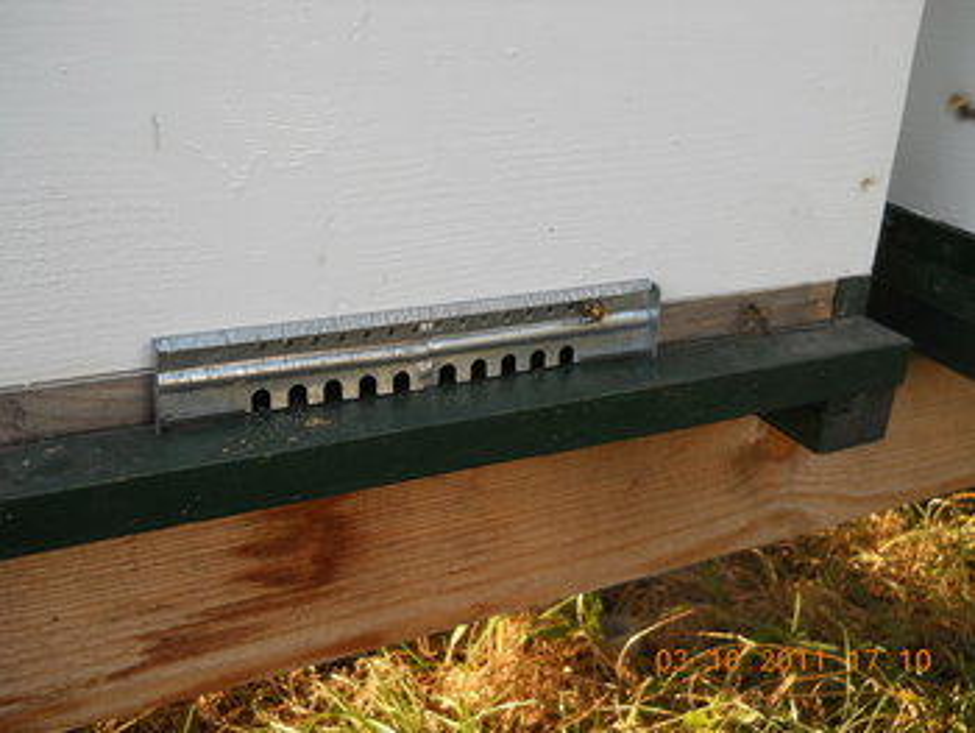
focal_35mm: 41
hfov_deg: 45.7
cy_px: 366
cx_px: 488
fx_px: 1156
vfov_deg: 35.2
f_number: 3.1
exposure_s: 1/100
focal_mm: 6.72
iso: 80
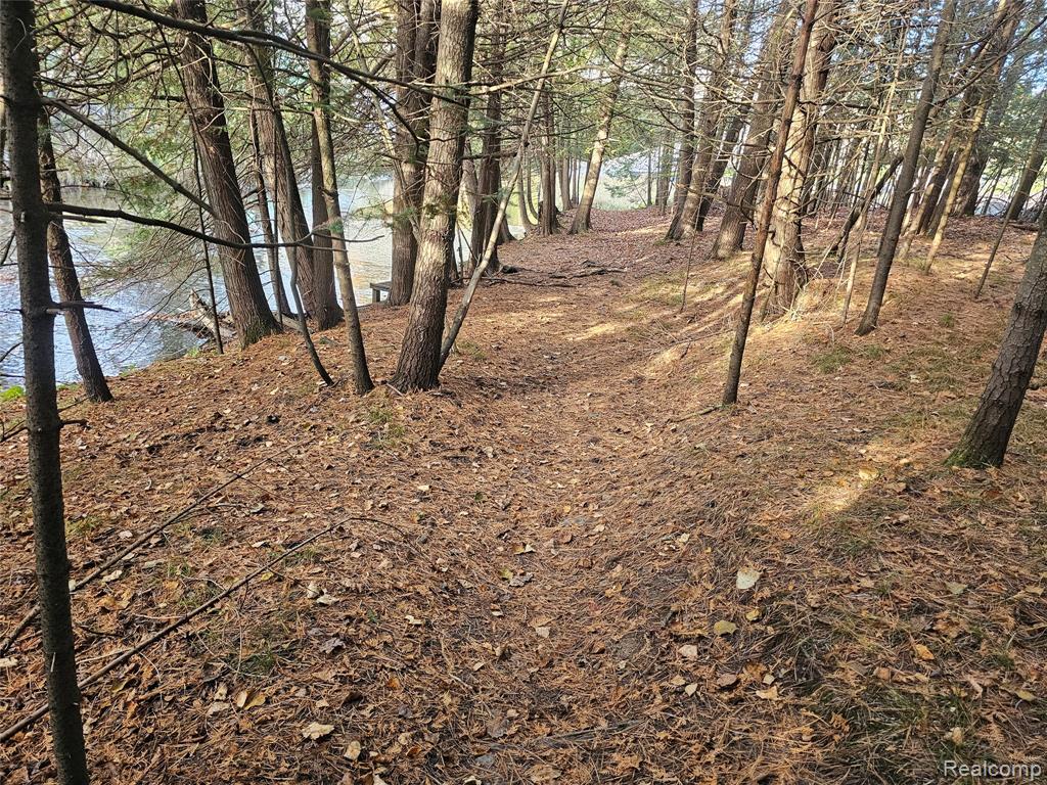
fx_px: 696
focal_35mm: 23
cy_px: 392
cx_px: 524
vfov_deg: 58.9
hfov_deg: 73.9
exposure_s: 1/170
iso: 640
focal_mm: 6.3
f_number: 1.7
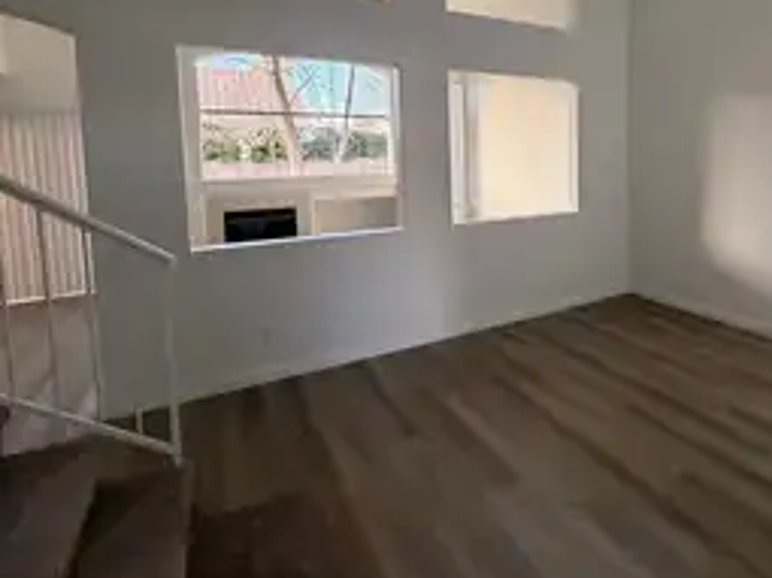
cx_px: 551
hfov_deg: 72.6
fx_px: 490
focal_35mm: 22
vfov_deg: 59.7
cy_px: 194
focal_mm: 2.22
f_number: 2.2
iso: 320
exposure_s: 1/77
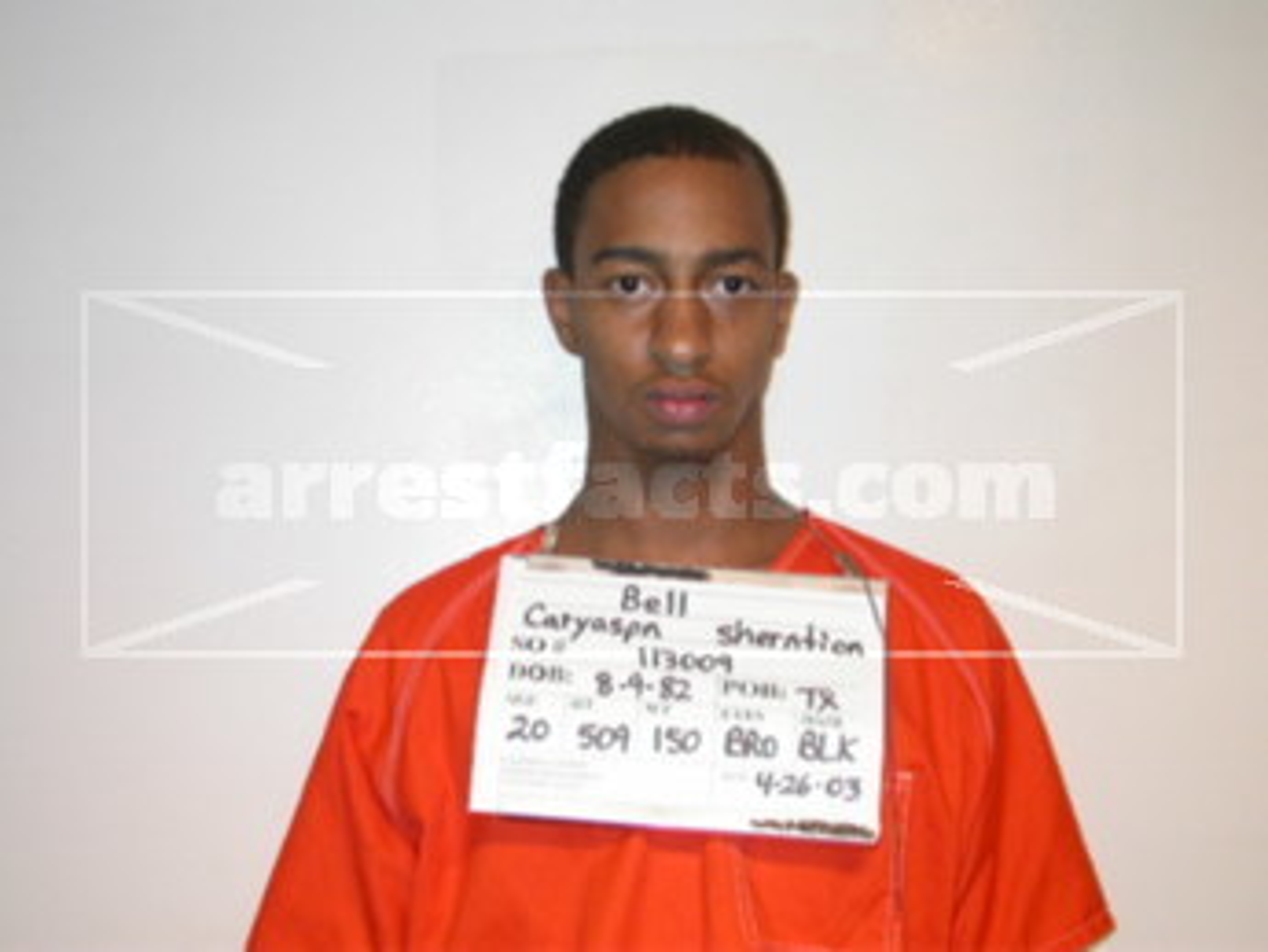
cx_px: 634
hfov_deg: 34.3
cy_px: 476
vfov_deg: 26.1
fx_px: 2052
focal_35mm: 56
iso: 100
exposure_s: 1/60.3
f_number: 3
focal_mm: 11.6
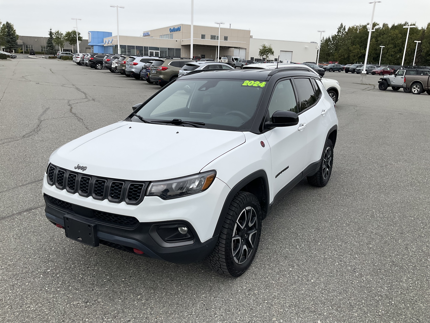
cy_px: 162
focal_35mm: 29
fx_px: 360
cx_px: 215
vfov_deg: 48.2
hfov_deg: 61.7
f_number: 1.8
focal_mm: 3
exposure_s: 1/962
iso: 25
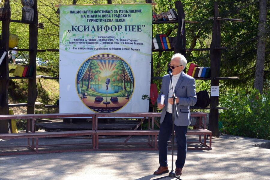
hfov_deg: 28.8
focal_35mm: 70
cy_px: 90
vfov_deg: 19.5
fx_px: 525
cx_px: 135
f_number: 5.6
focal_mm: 70
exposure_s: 1/100
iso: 200
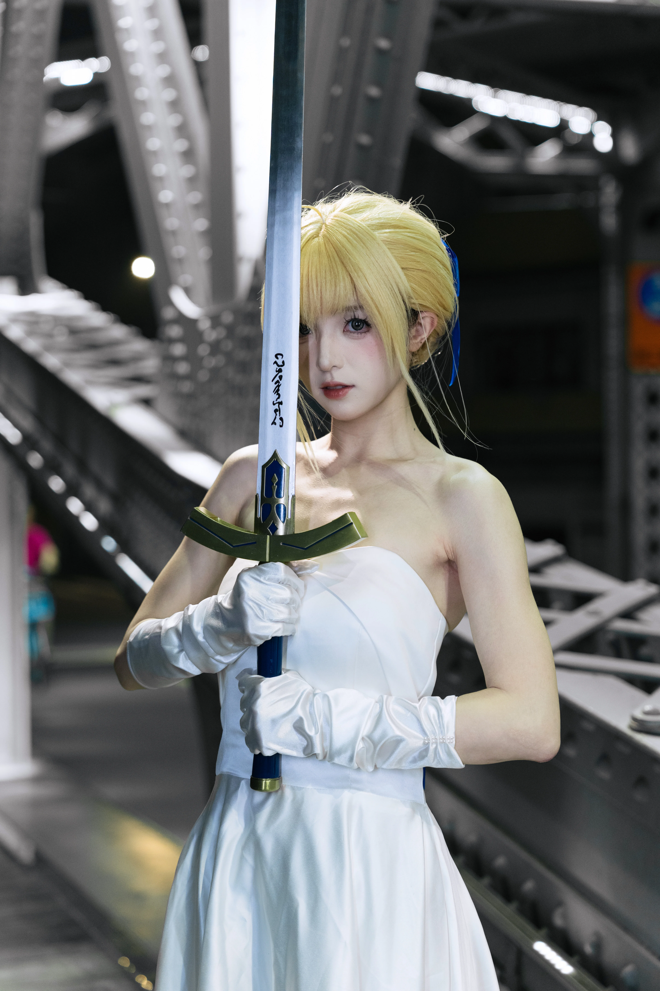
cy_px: 496
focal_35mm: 70
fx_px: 1925
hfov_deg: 19.5
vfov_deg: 28.8
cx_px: 330
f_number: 2.8
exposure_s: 1/200
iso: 1600
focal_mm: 70
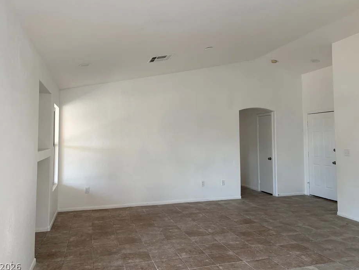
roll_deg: -0.3
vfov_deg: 48.2
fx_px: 301
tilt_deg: +3.7
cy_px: 123
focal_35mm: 29
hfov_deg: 61.6
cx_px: 178
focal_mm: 5.96
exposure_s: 1/121
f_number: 1.6
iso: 80
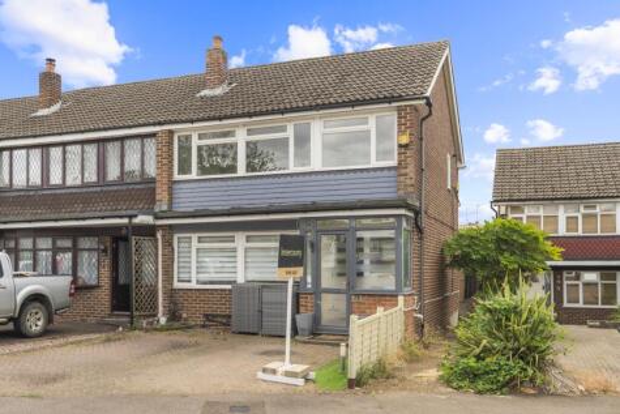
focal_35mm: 32
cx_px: 310
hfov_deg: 59.5
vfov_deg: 41.7
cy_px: 207
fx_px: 543
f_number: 8
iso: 320
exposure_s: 1/160
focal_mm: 31.5
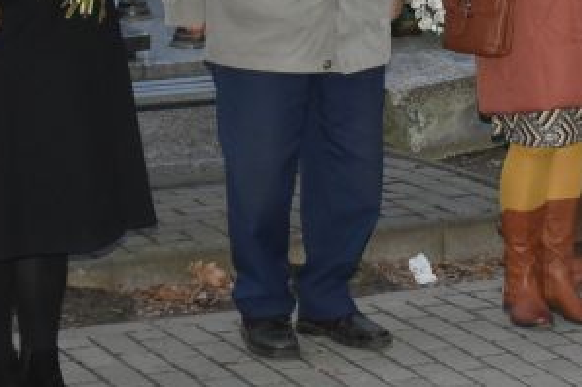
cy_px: 50
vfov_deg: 8.3
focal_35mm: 164
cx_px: 564
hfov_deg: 12.4
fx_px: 2650
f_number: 4.5
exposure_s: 1/125
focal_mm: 34
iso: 1400
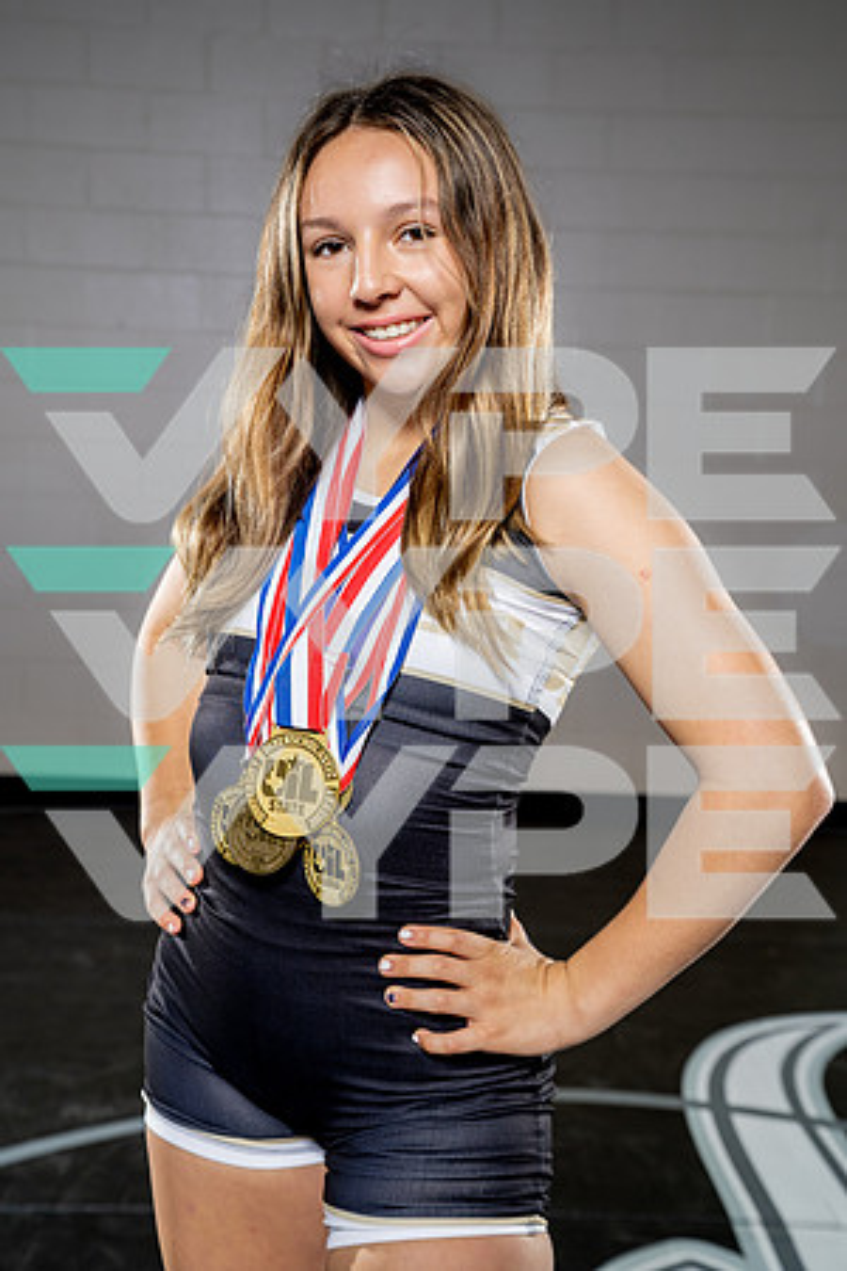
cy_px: 636
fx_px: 1835
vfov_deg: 38.2
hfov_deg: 26.0
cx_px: 424
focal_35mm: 52
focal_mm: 52
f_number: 5.6
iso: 320
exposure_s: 1/250
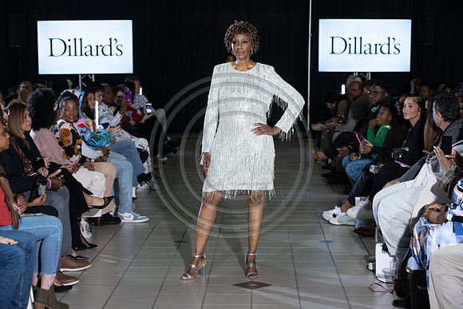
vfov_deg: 15.9
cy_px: 154
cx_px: 232
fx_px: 1106
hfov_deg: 23.6
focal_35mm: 86
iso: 1250
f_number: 5
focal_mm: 86
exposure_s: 1/160
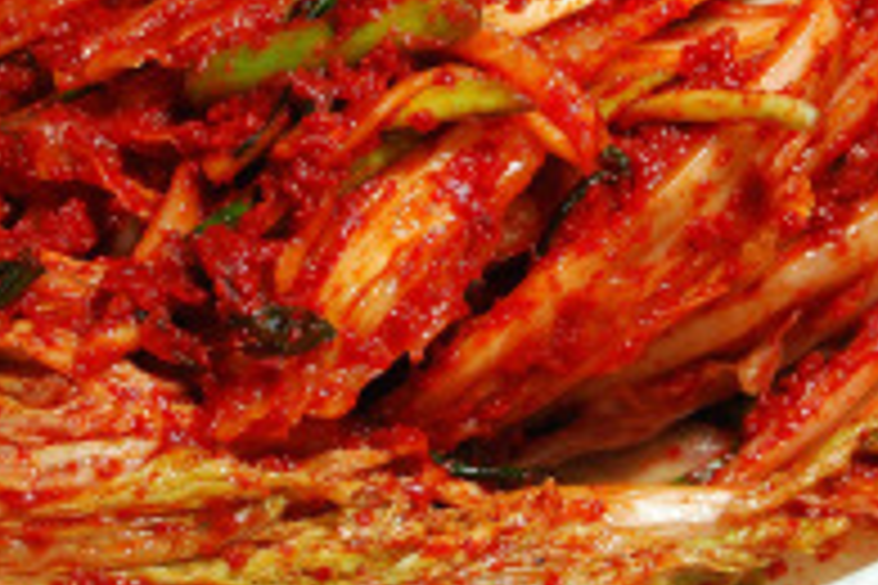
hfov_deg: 11.4
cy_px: 52
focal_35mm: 180
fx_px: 4390
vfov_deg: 7.6
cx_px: 320
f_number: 5.6
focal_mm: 52
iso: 400
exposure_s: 1/60
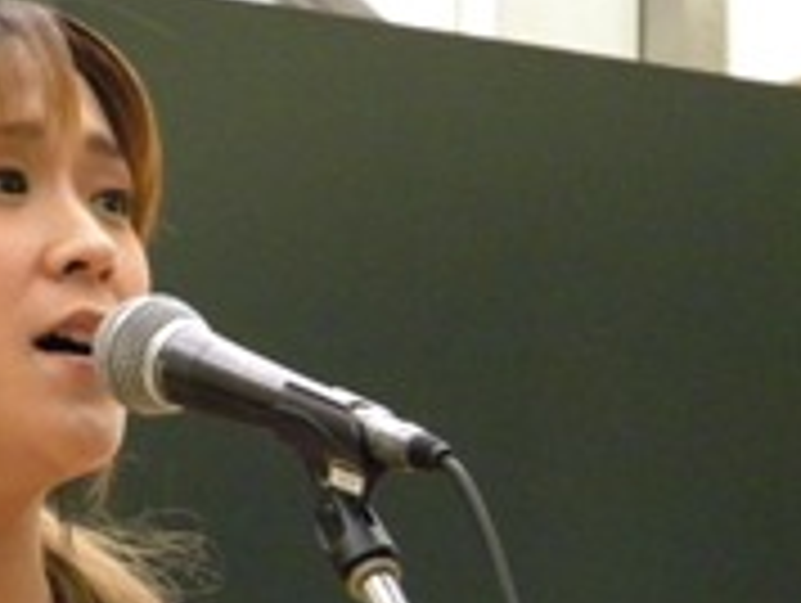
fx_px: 9176
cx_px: -25
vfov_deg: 3.8
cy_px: 407
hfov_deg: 5.0
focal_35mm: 396
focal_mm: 33.1
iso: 800
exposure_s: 1/23.6
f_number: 5.2
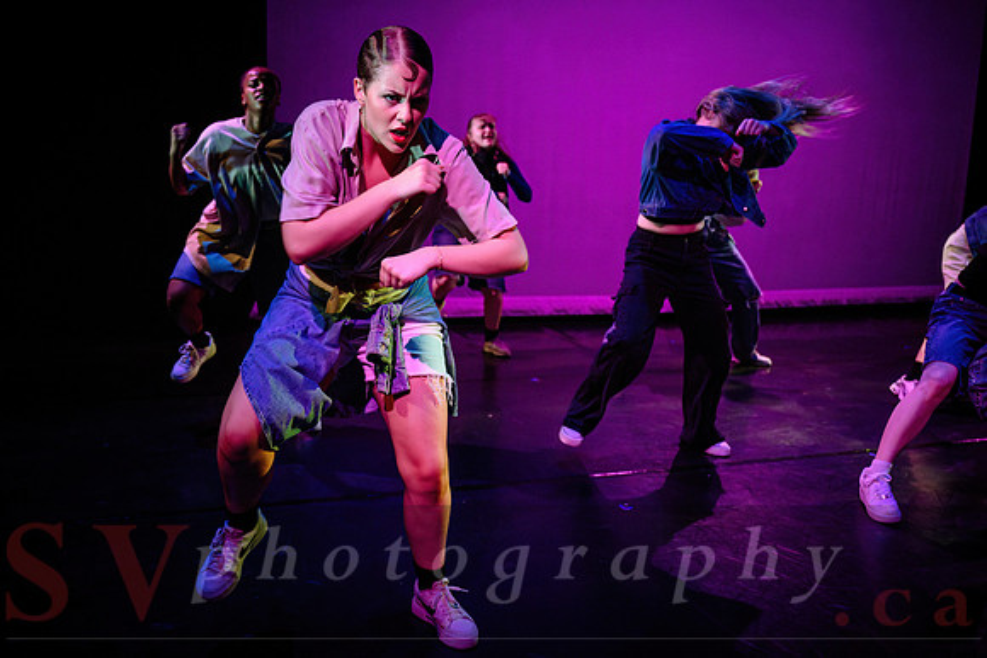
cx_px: 464
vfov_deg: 38.6
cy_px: 344
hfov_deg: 55.3
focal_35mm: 34
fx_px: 940
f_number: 2.8
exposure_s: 1/300
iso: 2000
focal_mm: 30
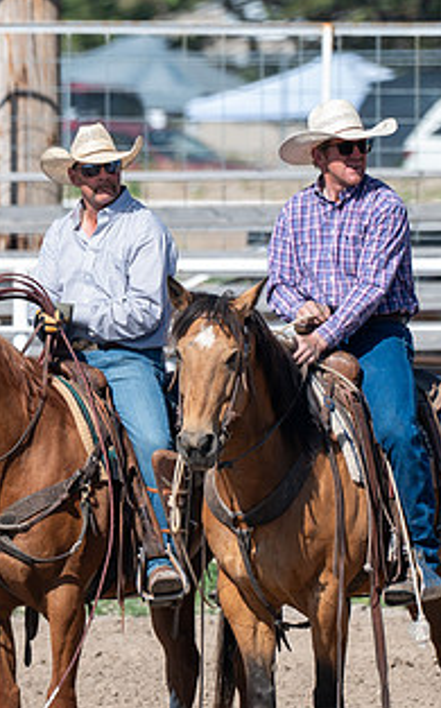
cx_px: 194
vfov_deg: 3.0
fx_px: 13511
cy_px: 365
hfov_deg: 1.9
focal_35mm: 701
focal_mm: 310
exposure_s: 1/1000
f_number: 5.6
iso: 250
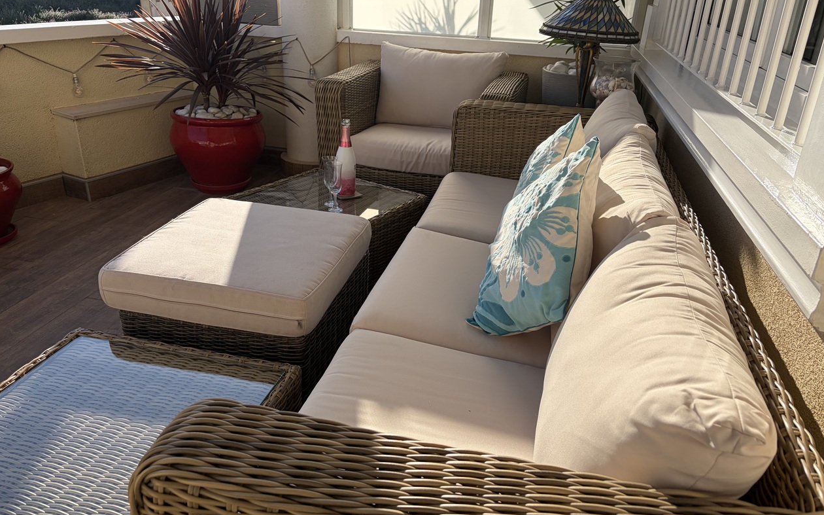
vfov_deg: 44.5
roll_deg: -3.1
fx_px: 629
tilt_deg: -23.4
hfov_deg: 66.5
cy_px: 243
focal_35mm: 28
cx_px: 407
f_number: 1.6
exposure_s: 1/2747
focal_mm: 5.96
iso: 50
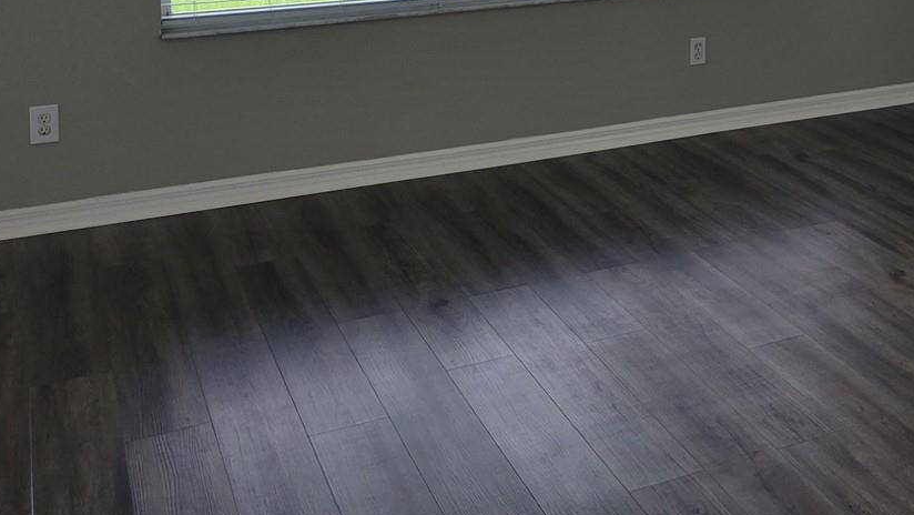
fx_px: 1333
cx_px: 853
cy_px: -110
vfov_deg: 20.4
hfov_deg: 35.2
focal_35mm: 55
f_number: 1.8
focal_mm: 5.4
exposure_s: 1/120
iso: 125
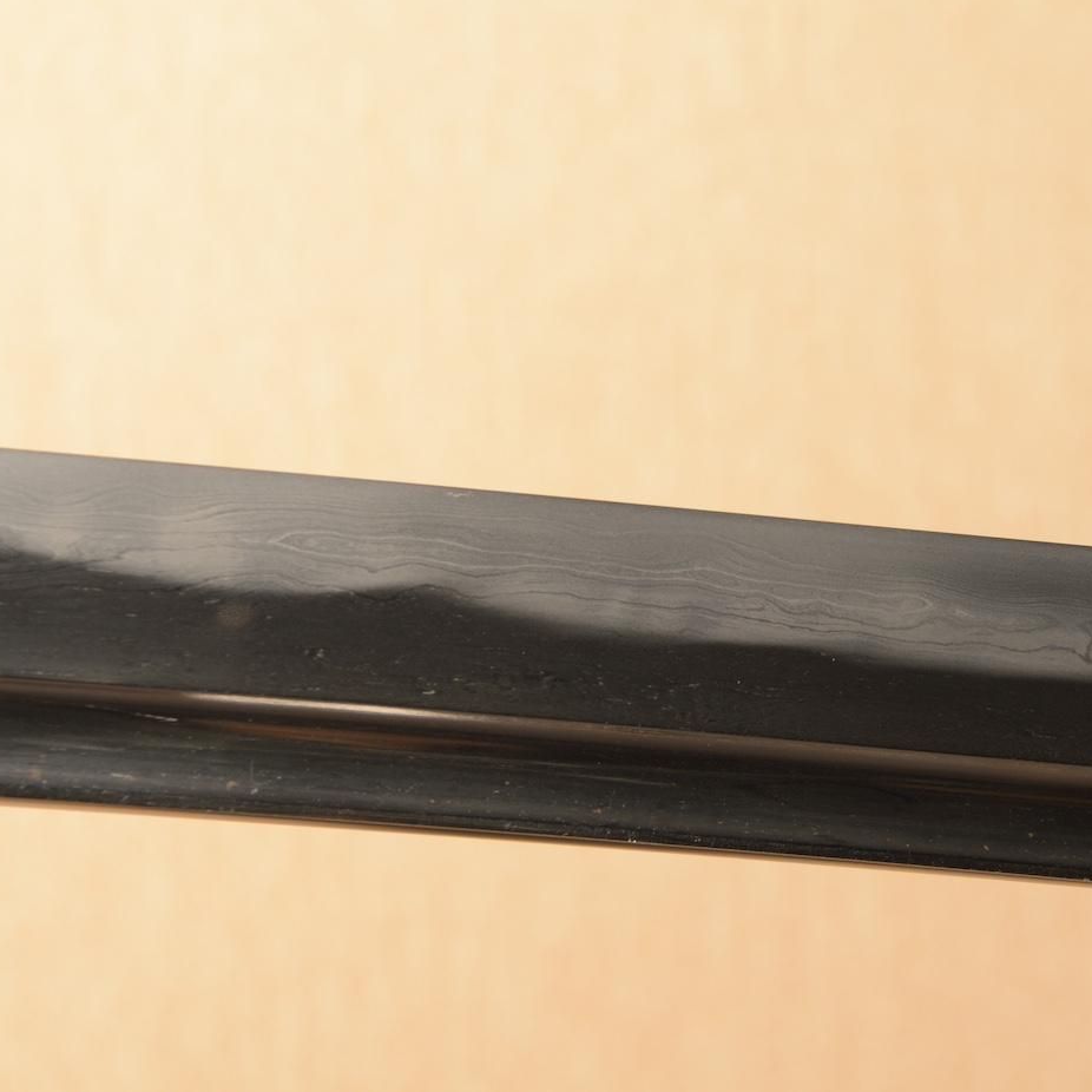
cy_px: 544
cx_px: 778
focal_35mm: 154
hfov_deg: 11.3
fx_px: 5496
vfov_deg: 11.3
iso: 400
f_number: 11
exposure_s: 1/2
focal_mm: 80
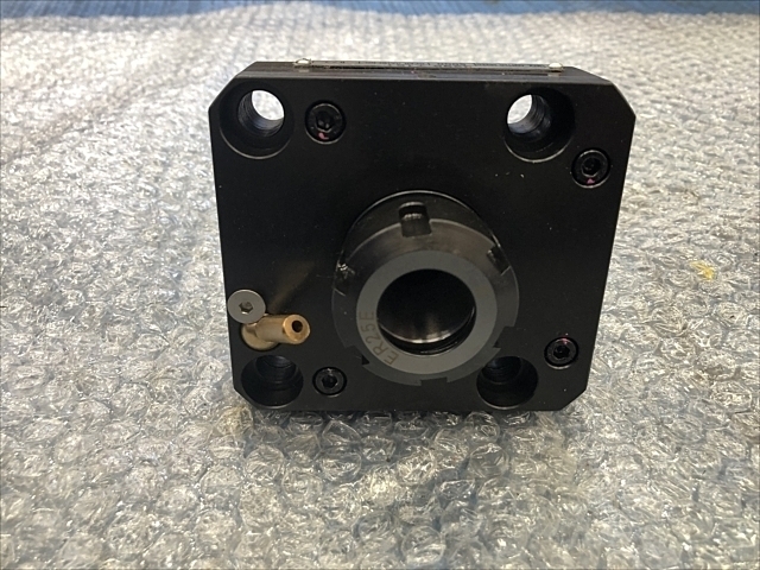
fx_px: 615
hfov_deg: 63.4
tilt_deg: -41.1
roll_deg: -2.8
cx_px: 380
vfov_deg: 49.7
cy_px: 285
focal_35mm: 28
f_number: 1.8
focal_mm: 3.99
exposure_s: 1/24
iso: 40
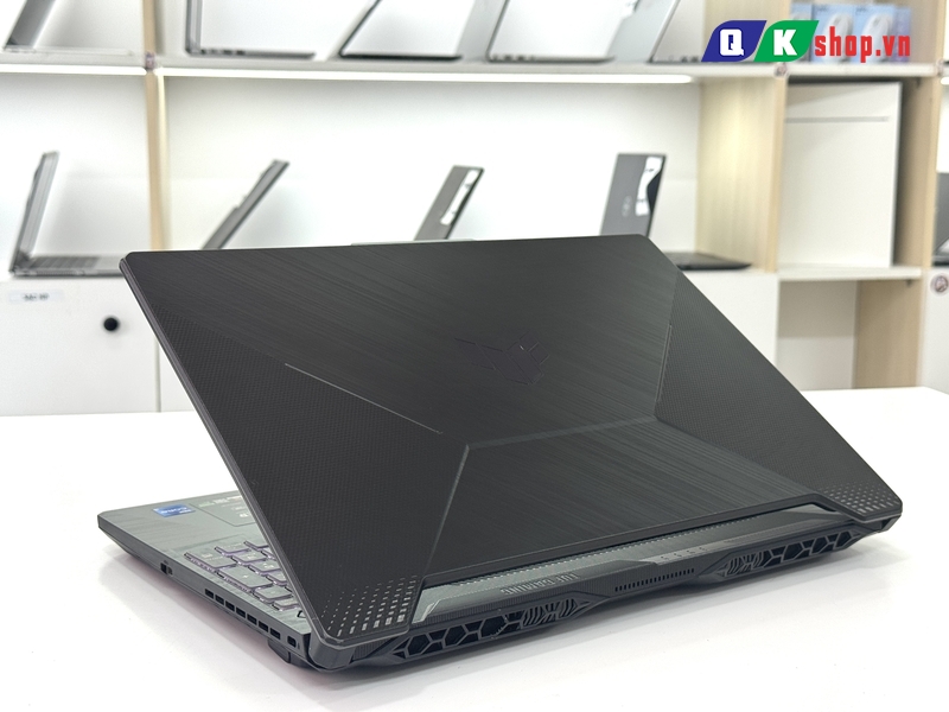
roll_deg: +0.8
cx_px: 474
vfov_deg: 30.3
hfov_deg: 39.7
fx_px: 1316
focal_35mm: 48
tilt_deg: -9.1
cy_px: 356
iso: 50
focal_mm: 6.76
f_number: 1.78
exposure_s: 1/100
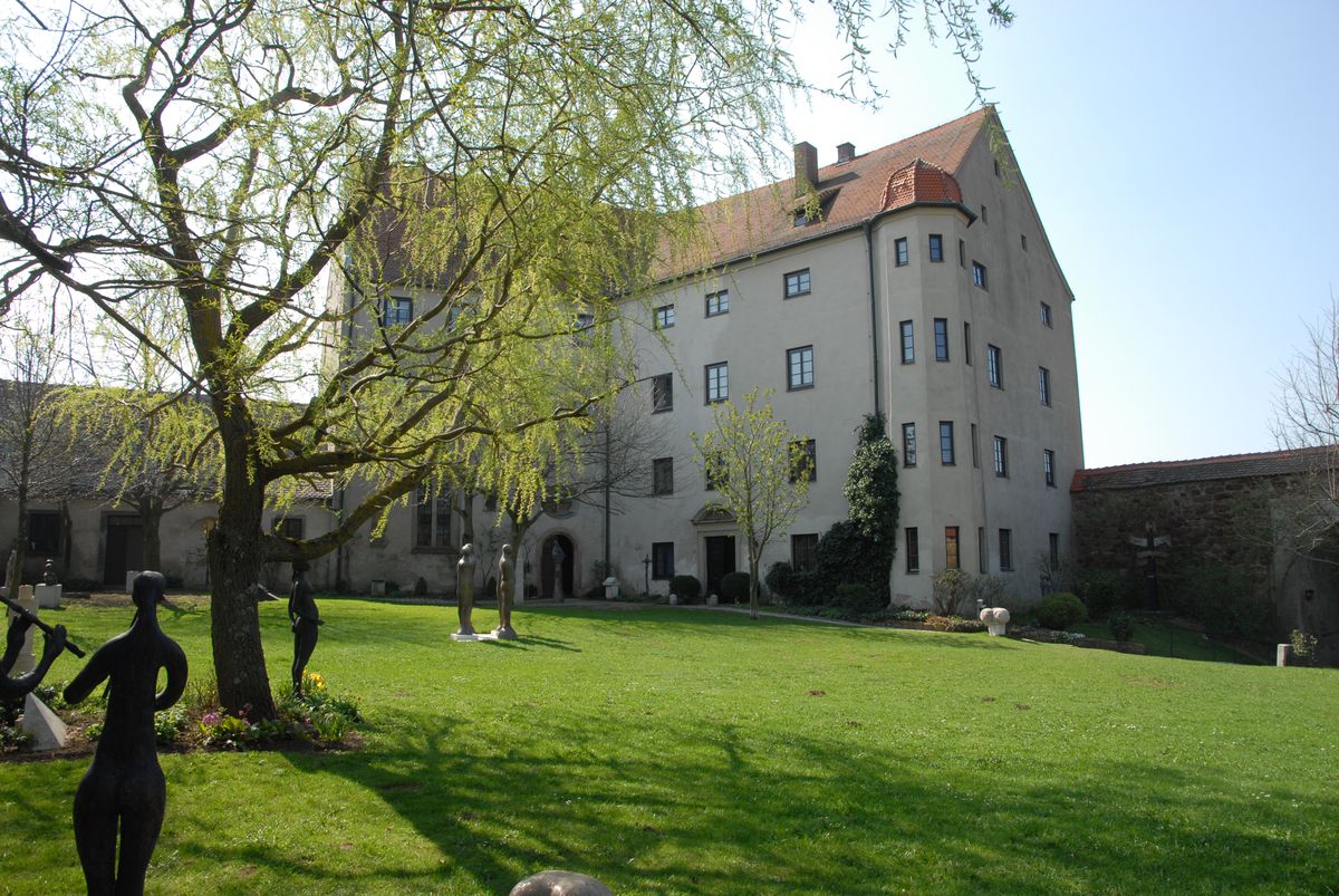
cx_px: 670
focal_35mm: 24
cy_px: 448
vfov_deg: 53.3
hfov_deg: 73.7
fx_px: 894
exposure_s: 1/250
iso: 250
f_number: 8
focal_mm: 16
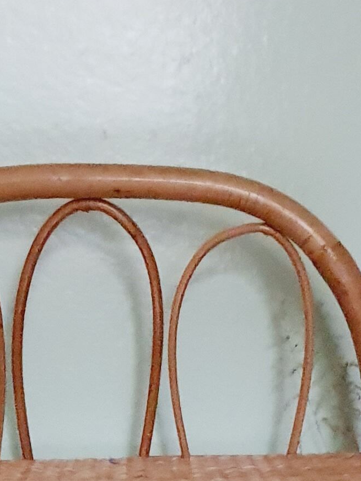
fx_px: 1669
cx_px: 73
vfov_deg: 14.5
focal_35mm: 120
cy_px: 856
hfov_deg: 12.3
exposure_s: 1/10
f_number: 1.7
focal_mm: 4.32
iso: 640
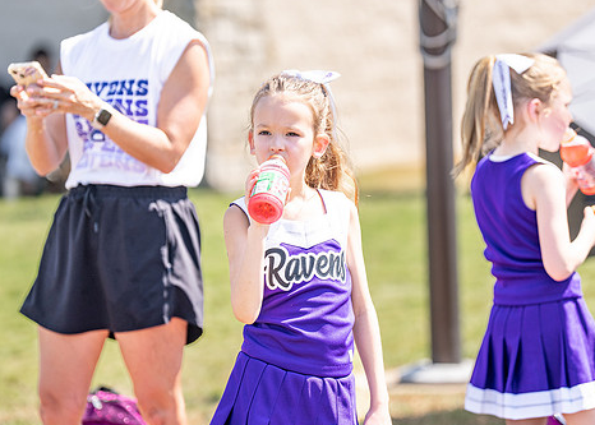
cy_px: 203
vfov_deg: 7.4
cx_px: 290
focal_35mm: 194
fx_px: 3279
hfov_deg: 10.4
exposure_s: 1/1600
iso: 160
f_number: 2.8
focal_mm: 144
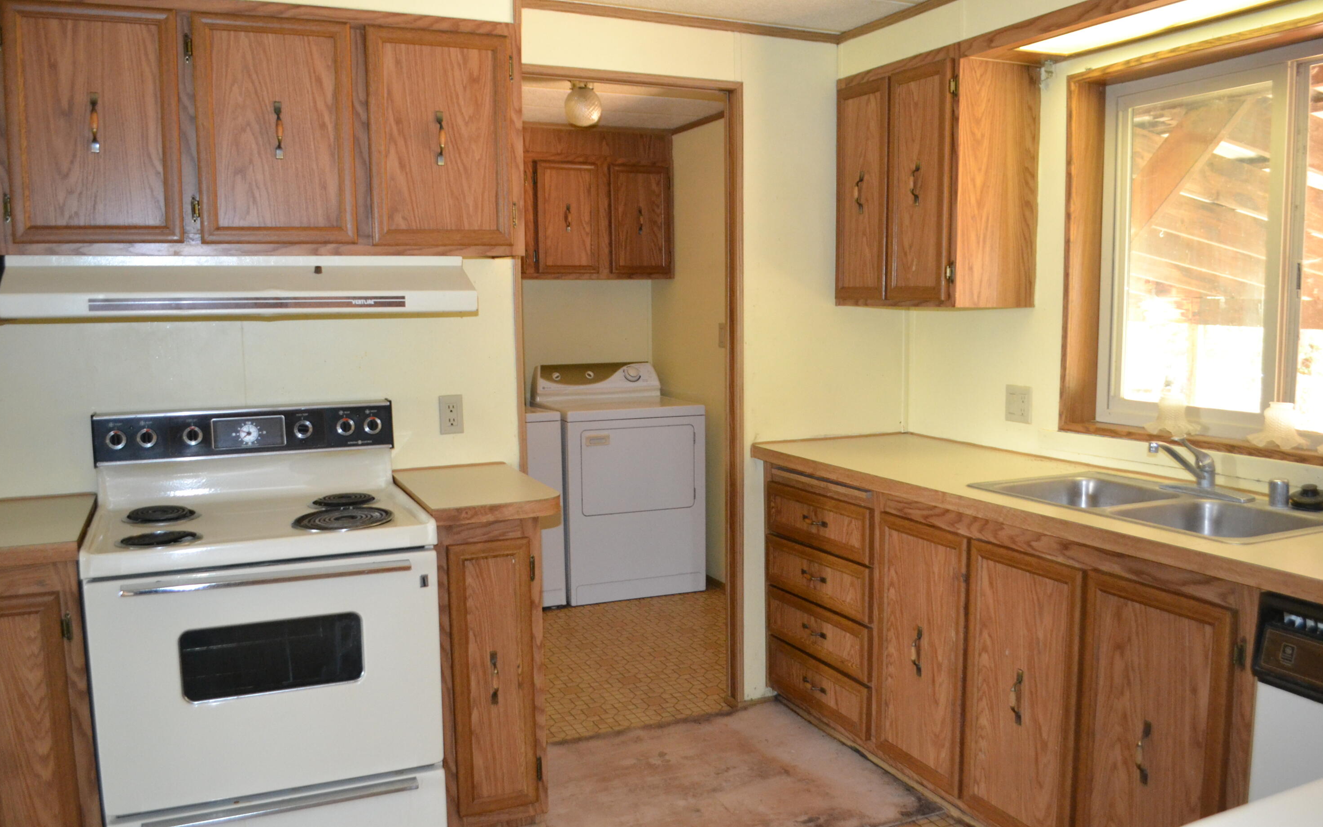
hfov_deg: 66.5
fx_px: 1010
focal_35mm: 28
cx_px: 666
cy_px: 384
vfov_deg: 44.5
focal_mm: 18
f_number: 3.5
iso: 2000
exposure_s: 1/60
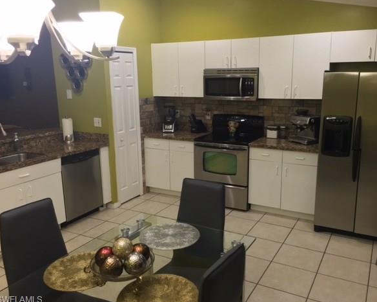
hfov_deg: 57.1
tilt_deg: -12.6
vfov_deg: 47.2
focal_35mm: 31
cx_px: 201
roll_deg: -0.1
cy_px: 151
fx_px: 346
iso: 160
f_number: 2.2
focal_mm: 4.15
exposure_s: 1/30
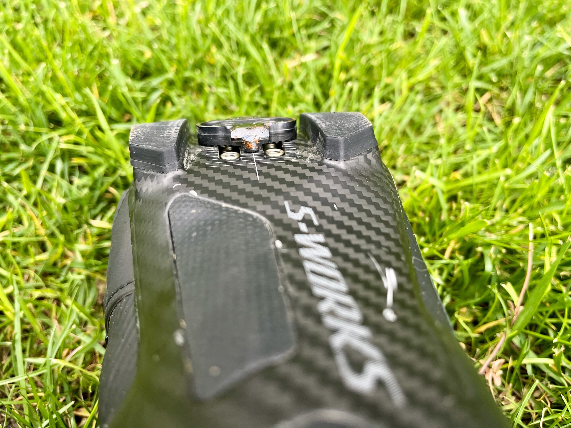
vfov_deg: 54.9
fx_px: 412
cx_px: 286
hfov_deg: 69.4
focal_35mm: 25
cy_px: 214
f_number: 1.6
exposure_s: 1/121
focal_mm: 5.1
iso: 100
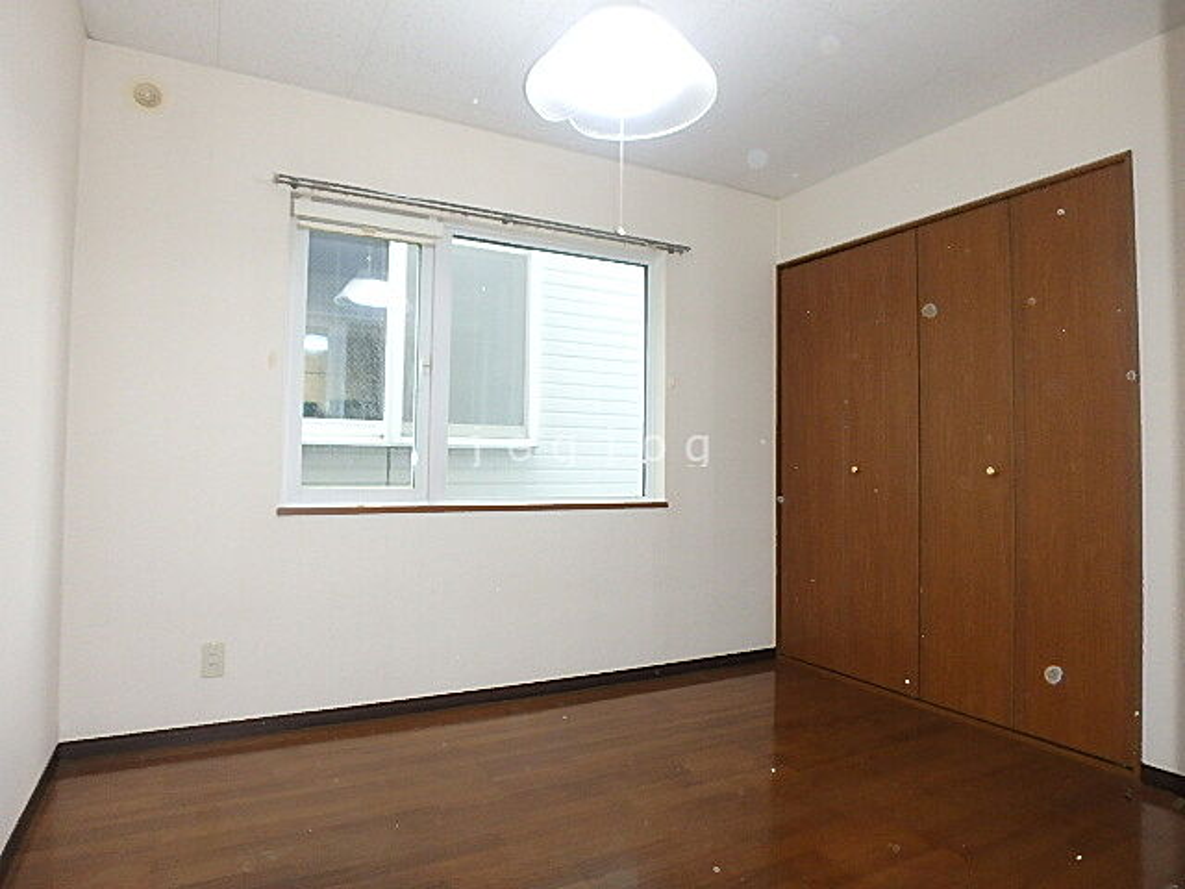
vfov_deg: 63.4
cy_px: 444
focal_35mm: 21
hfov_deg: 79.0
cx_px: 592
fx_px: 719
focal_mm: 3.7
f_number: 3.5
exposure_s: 1/30
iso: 400
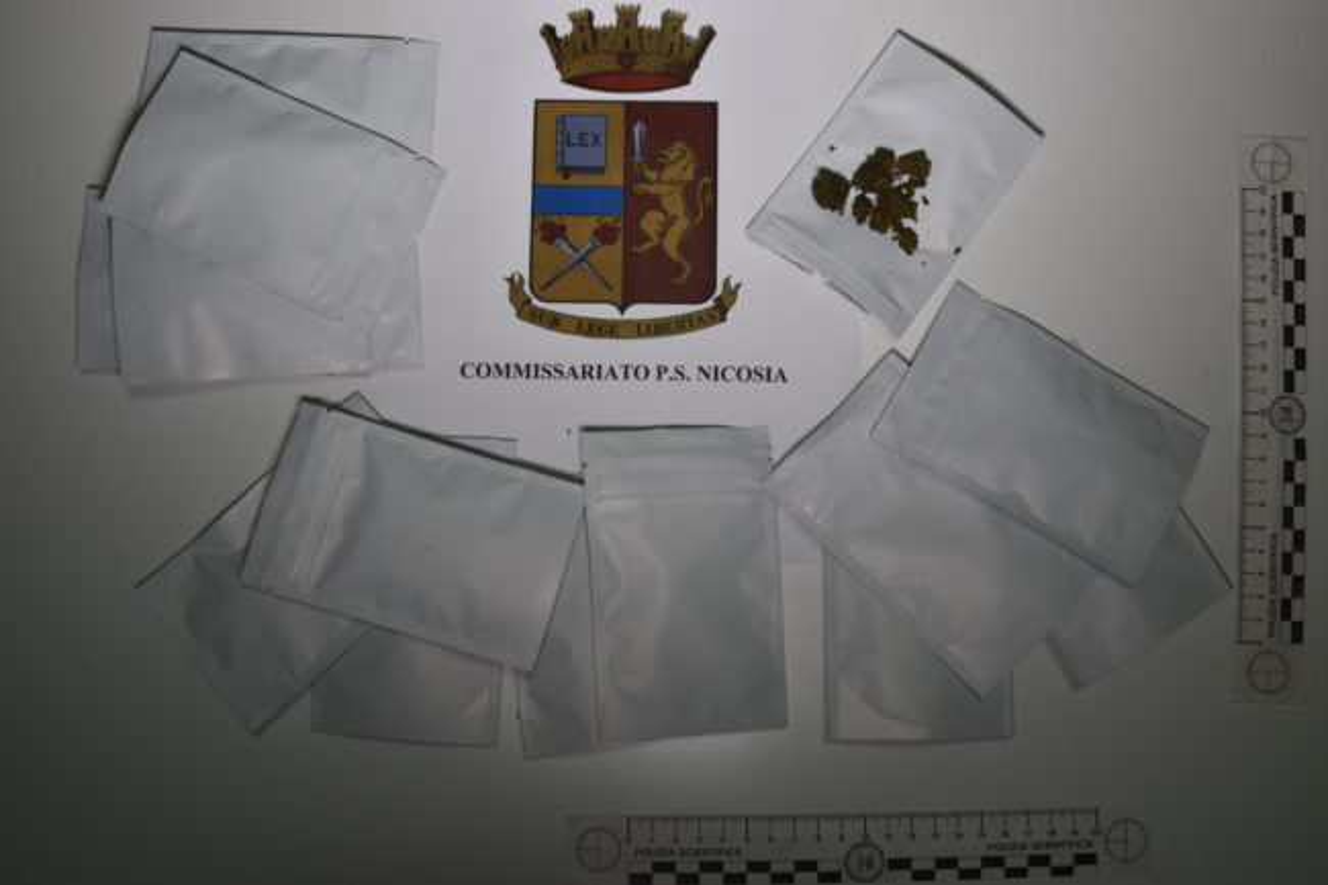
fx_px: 1328
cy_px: 442
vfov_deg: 36.9
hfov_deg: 53.1
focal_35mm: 36
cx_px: 664
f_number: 5.6
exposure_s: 1/125
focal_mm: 24
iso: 320
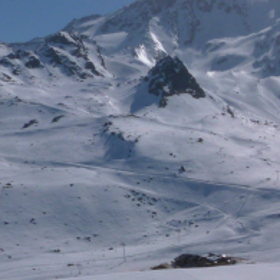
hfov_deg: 24.5
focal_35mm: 63
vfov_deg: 26.6
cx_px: 343
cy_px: 238
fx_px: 577
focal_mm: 4.5
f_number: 8
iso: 100
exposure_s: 1/1600
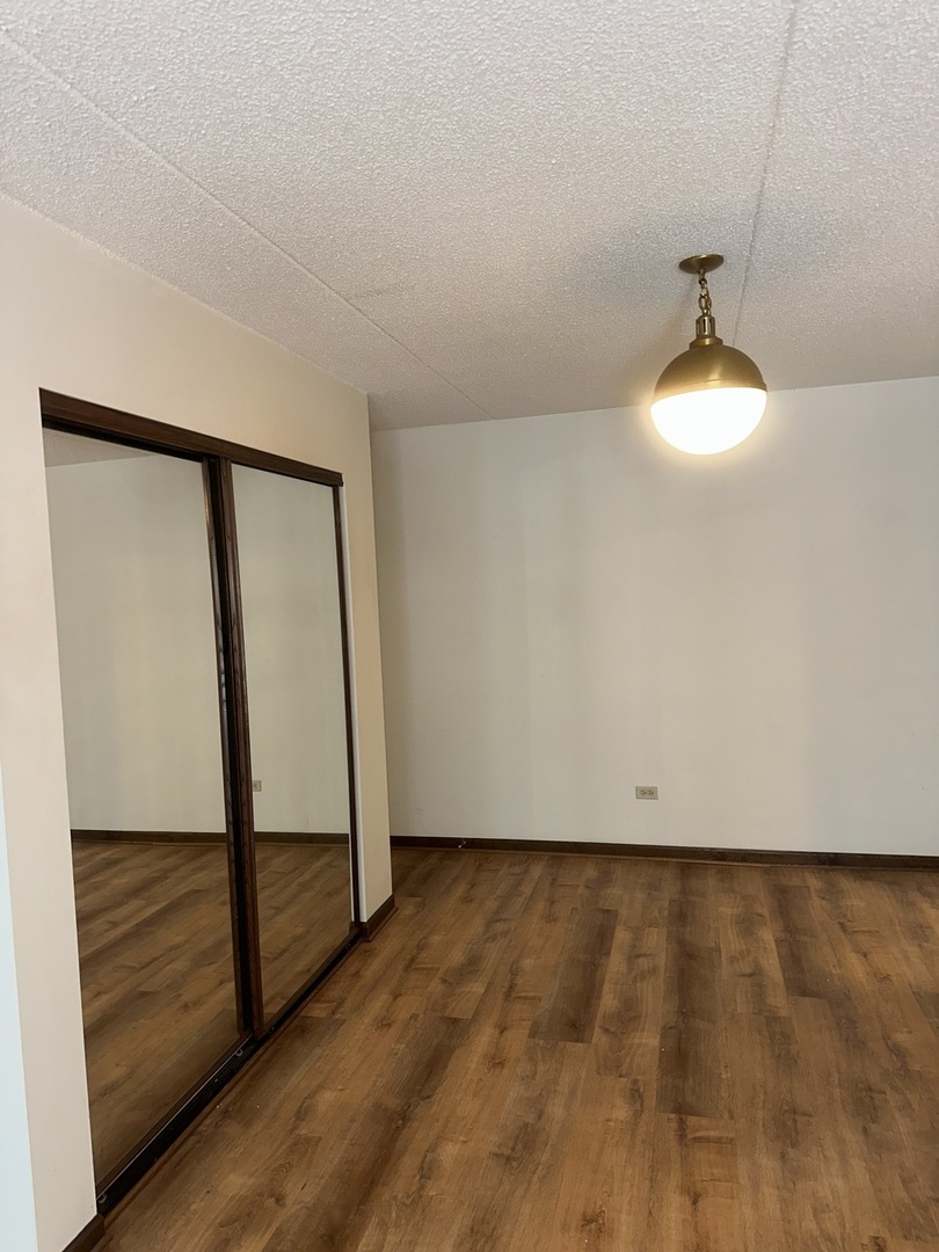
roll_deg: +2.0
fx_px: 868
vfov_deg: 71.6
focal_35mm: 24
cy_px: 626
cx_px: 470
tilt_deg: -3.0
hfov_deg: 56.8
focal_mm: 6.86
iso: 100
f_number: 1.78
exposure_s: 1/30
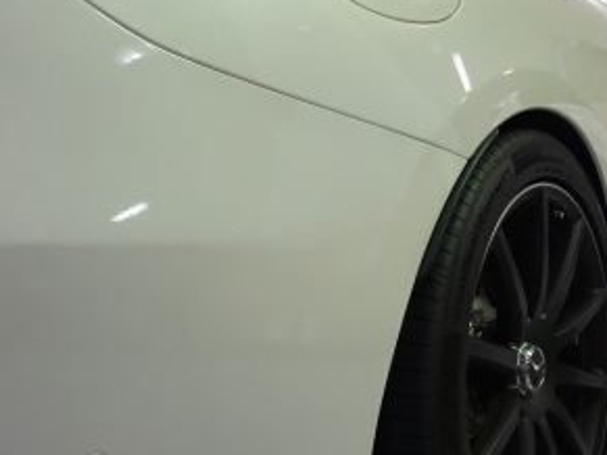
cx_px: 517
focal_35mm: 42
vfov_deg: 33.9
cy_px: 321
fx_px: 736
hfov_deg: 42.0
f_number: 4
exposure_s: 1/160
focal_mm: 16
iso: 800
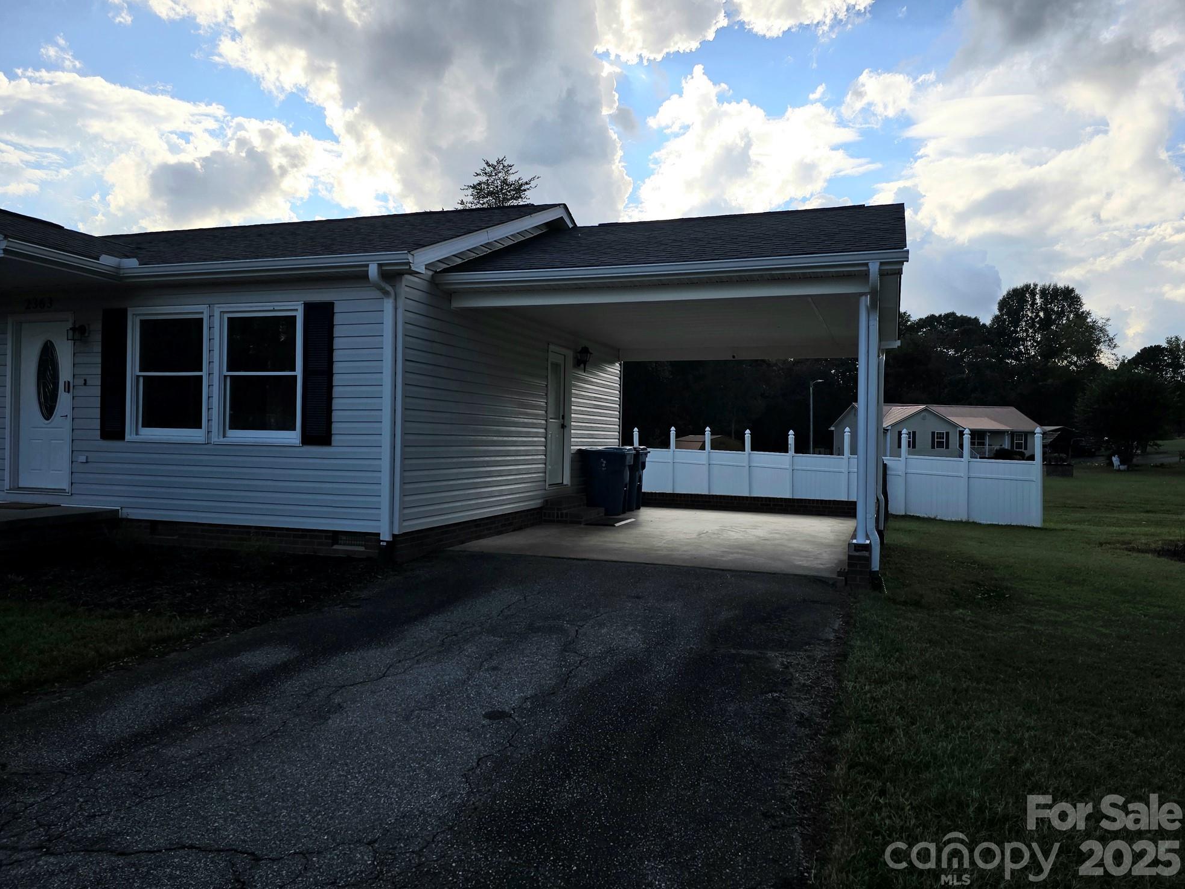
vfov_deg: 56.8
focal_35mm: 24
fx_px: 822
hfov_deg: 71.6
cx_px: 608
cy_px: 444
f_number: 1.7
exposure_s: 1/1111
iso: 12
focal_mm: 6.3
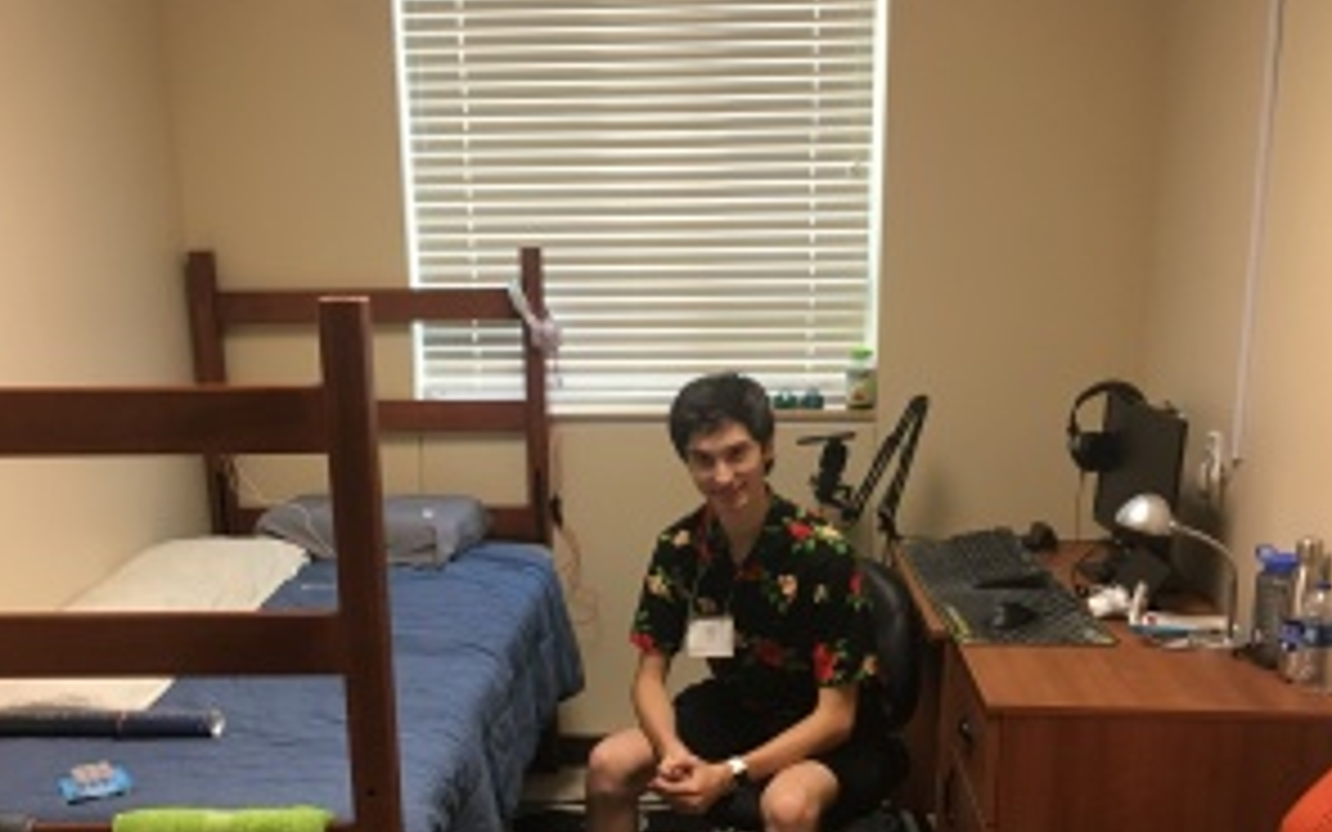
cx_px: 621
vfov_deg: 33.2
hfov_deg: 51.5
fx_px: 1379
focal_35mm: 38
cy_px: 585
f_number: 2.2
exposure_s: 1/30
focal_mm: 4.15
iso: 125
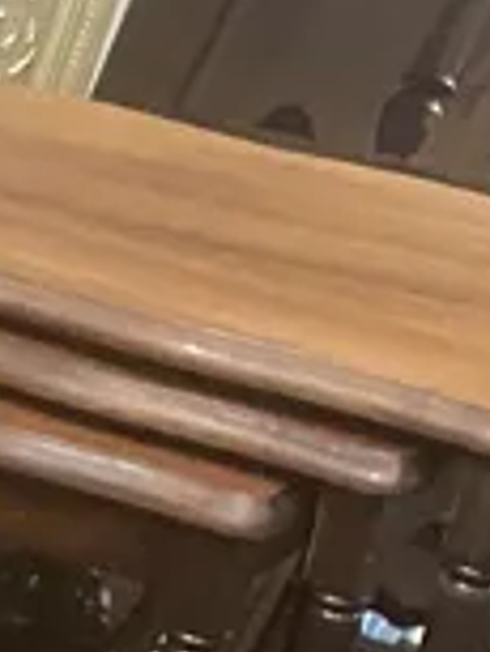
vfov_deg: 10.0
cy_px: 1159
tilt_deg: -31.7
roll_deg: -2.9
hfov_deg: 7.0
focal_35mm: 187
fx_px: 3524
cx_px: -1048
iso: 400
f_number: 1.8
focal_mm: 3.99
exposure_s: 1/40
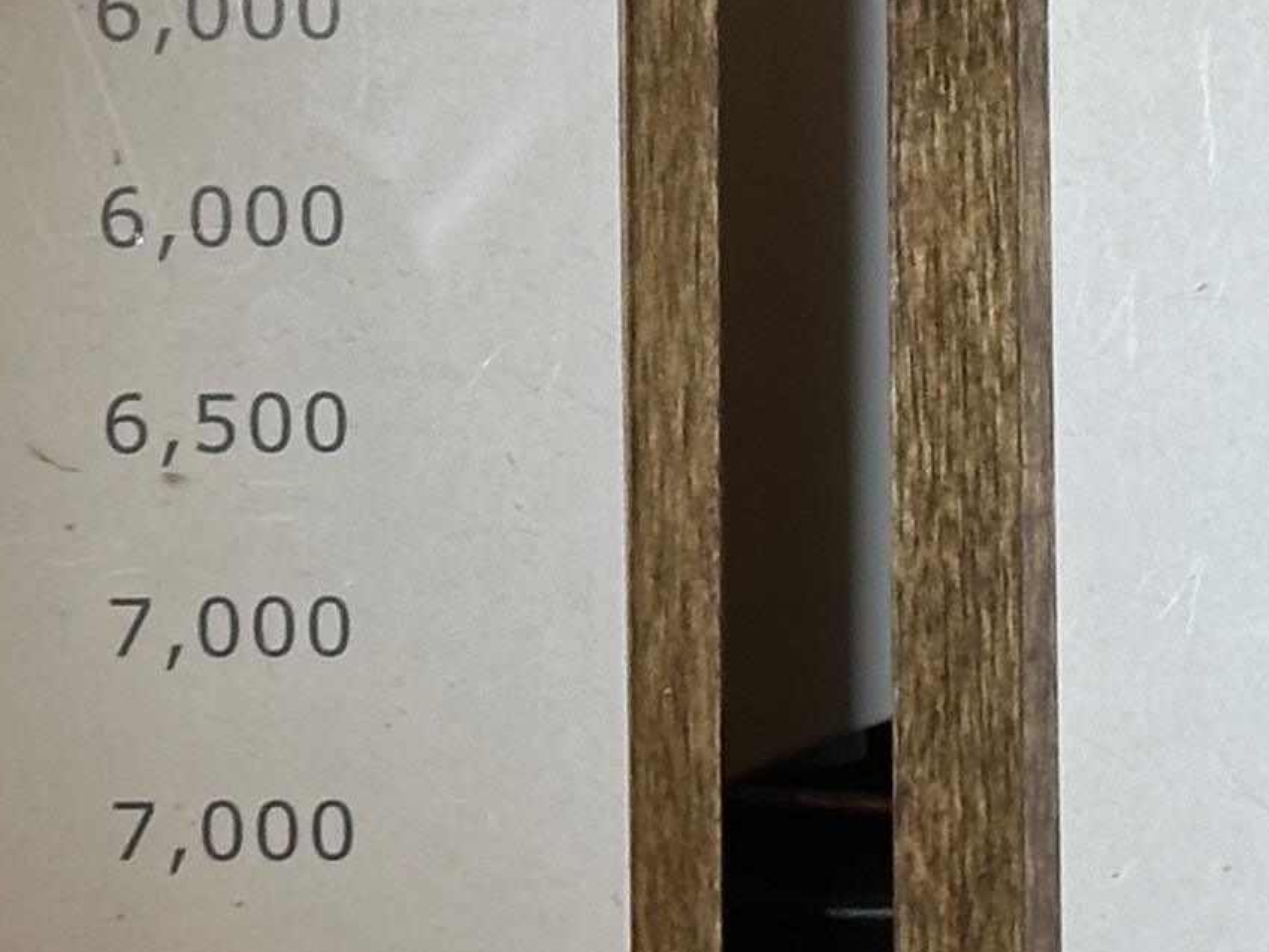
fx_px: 8360
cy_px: 460
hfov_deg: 8.7
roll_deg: +0.2
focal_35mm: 228
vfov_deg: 6.5
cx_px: 753
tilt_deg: -17.9
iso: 50
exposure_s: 1/120
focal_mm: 6.86
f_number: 1.78
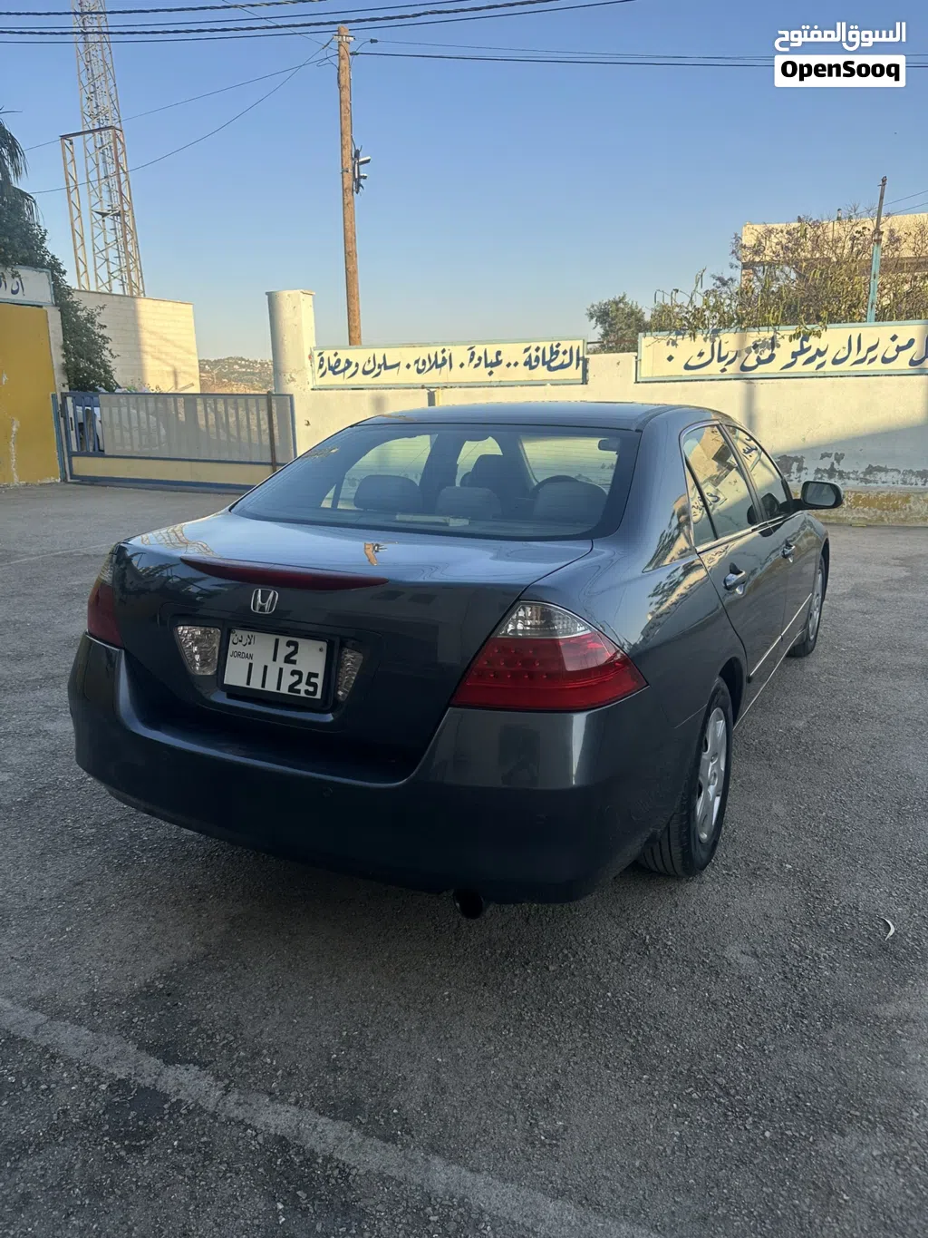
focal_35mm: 24
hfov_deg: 56.8
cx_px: 464
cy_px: 619
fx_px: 858
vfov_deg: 71.6
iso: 80
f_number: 1.78
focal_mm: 6.86
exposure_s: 1/1664
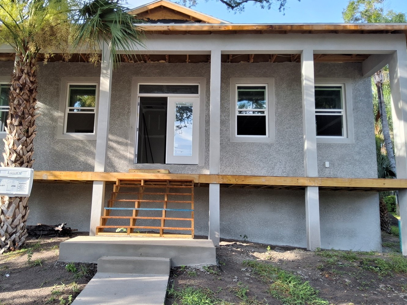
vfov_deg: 46.8
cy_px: 144
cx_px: 171
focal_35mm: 30
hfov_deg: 59.7
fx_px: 353
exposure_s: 1/288
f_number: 2
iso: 50
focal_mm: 3.08
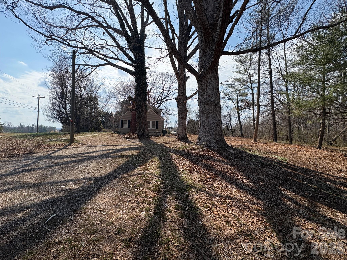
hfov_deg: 102.1
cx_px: 174
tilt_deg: +0.7
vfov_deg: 85.7
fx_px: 140
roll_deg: -0.6
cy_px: 130
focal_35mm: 14
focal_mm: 2.22
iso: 64
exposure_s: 1/2494
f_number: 2.2
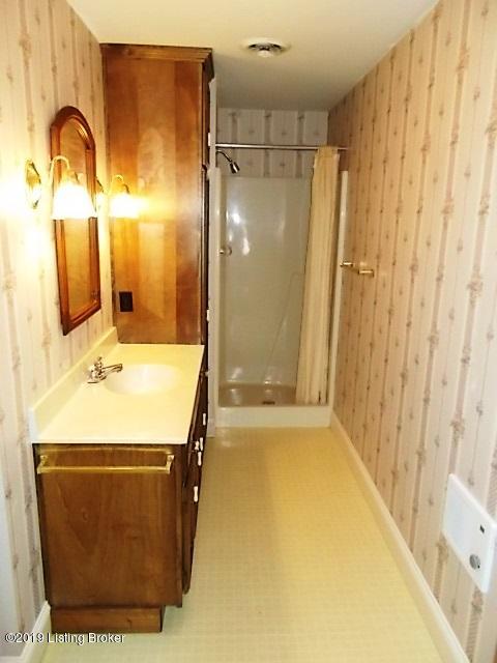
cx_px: 248
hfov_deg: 53.1
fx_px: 498
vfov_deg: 67.3
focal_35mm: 26
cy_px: 332
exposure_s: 1/25
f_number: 3.2
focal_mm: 4.6
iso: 200
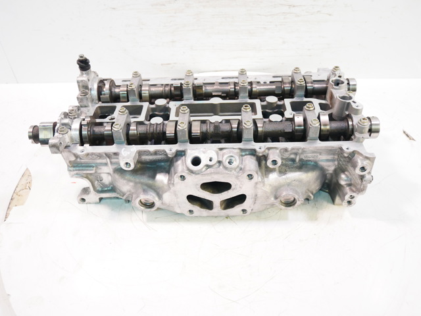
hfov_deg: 60.0
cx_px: 210
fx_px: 365
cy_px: 158
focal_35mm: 30
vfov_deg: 46.8
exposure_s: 1/60
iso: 1000
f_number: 3.8
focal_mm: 15
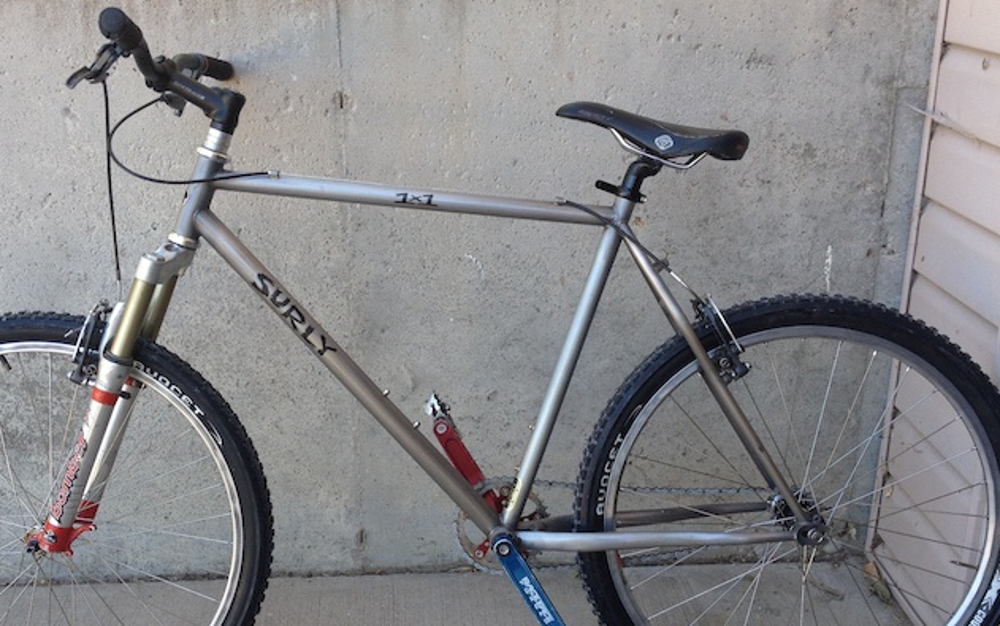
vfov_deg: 27.4
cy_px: 366
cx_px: 460
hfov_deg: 42.6
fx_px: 1281
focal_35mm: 47
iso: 64
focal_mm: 4.28
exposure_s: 1/120
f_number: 2.4
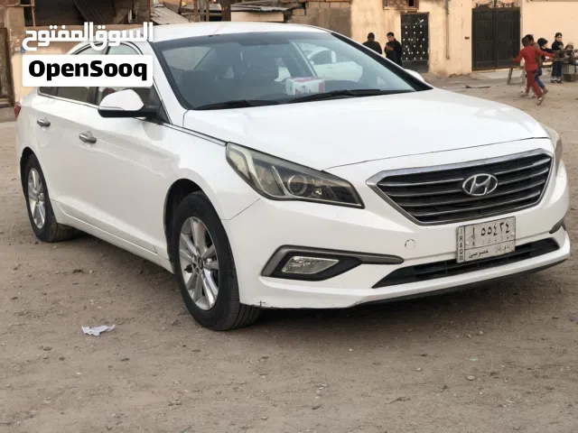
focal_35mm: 57
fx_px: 952
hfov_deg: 33.8
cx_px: 289
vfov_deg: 25.7
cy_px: 216
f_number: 2.8
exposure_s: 1/40
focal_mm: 6.6
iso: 25
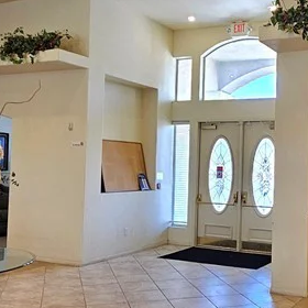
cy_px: 157
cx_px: 241
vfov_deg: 40.0
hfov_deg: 38.7
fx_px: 423
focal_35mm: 42
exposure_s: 1/60.2
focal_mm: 2.2
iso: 100
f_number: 2.2
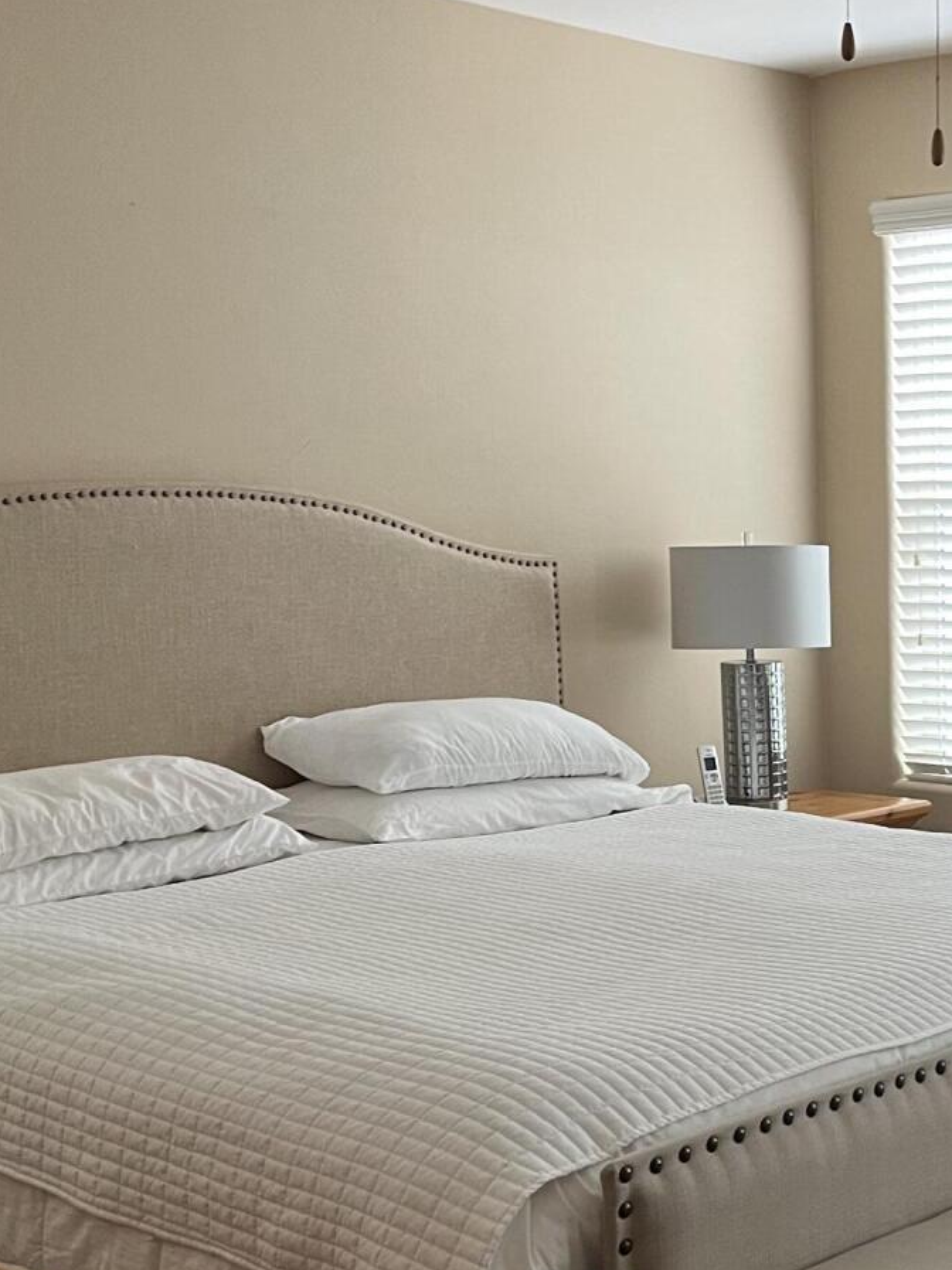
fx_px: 2128
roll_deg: +0.2
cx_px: 987
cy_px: 844
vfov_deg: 33.0
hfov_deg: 23.9
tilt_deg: -10.5
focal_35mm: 58
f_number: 1.6
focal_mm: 5.1
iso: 125
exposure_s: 1/72
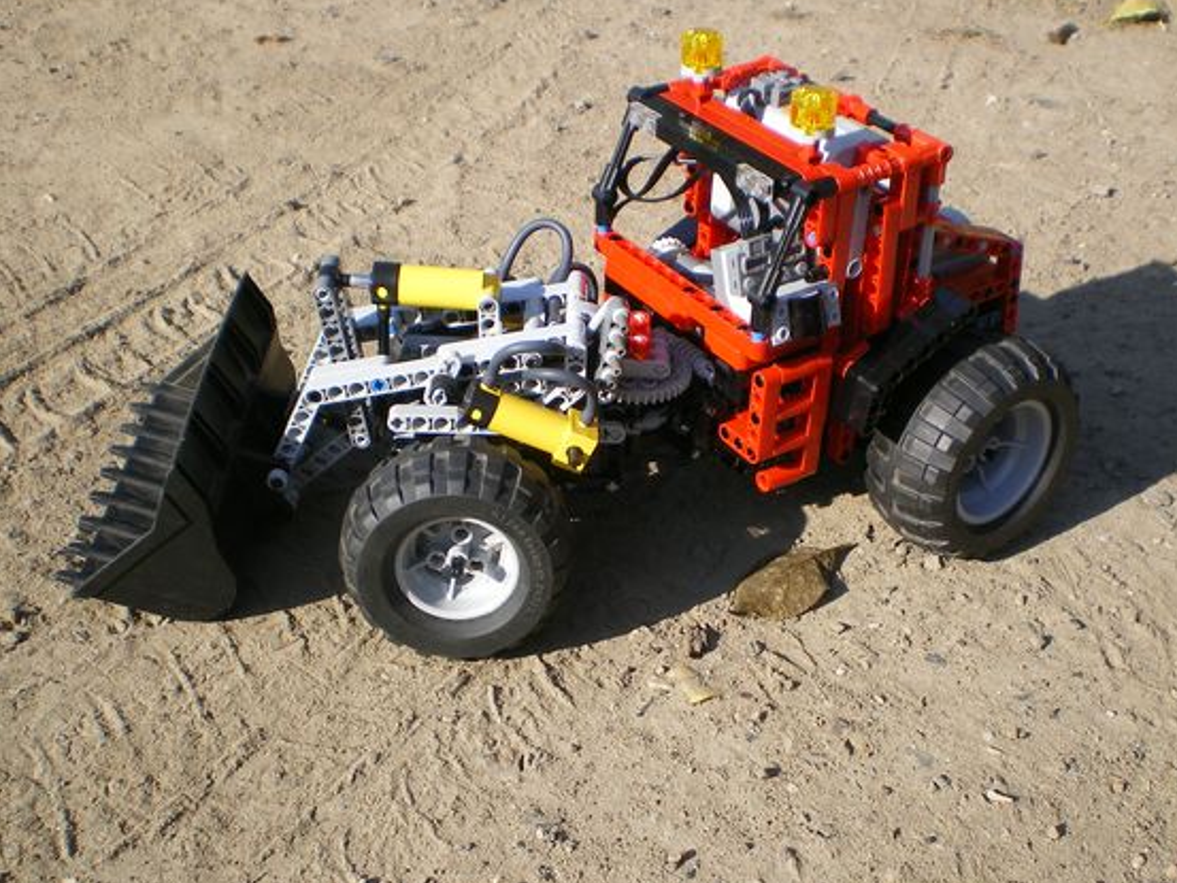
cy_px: 402
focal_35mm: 44
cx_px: 645
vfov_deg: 32.9
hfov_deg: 42.9
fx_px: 1496
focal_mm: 6.3
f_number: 4.6
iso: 64
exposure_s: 1/200
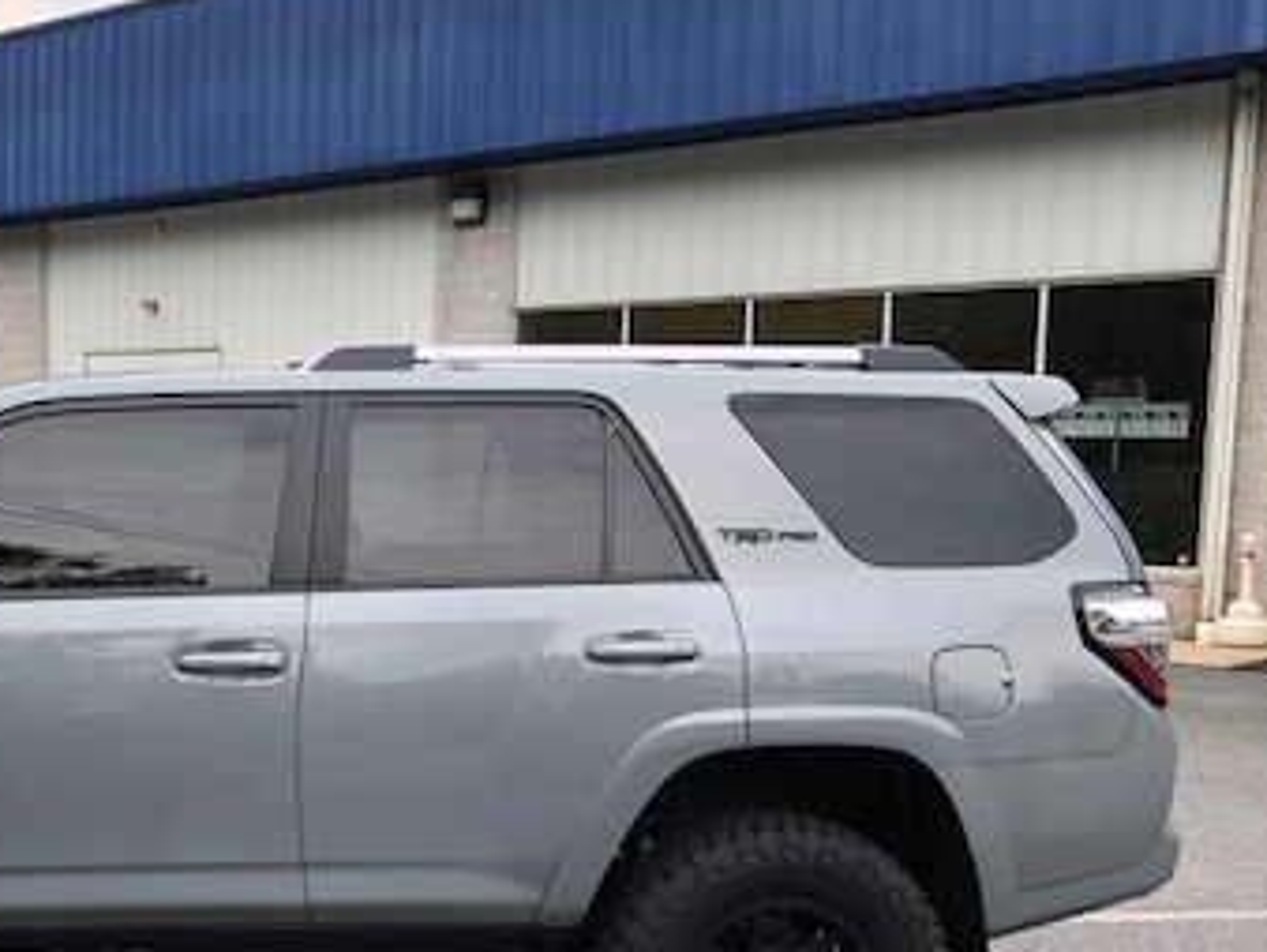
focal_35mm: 53
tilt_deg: -7.5
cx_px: 244
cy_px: 682
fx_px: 1941
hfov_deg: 35.0
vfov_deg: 27.3
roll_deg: -1.3
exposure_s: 1/333
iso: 20
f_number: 1.8
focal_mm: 3.99
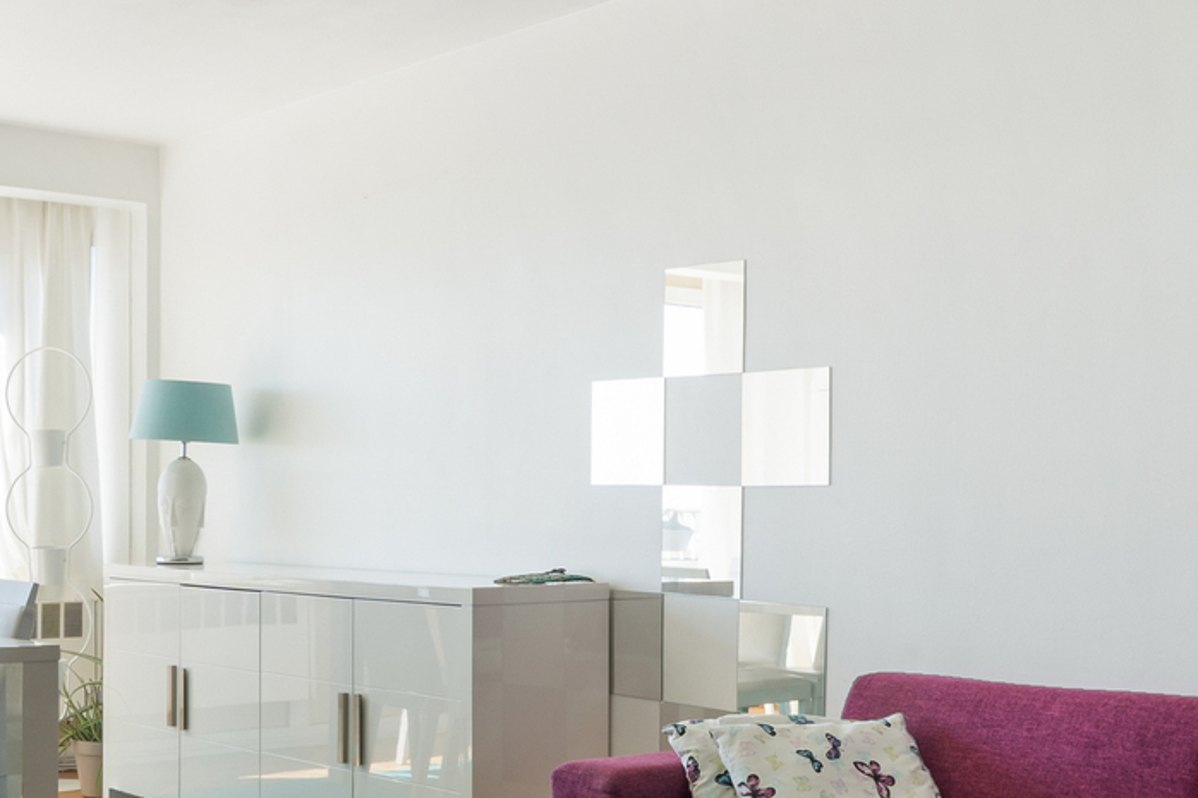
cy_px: 503
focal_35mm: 55
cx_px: 470
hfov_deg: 36.1
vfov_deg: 24.5
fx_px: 1830
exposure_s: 1/10
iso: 250
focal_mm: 16
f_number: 11
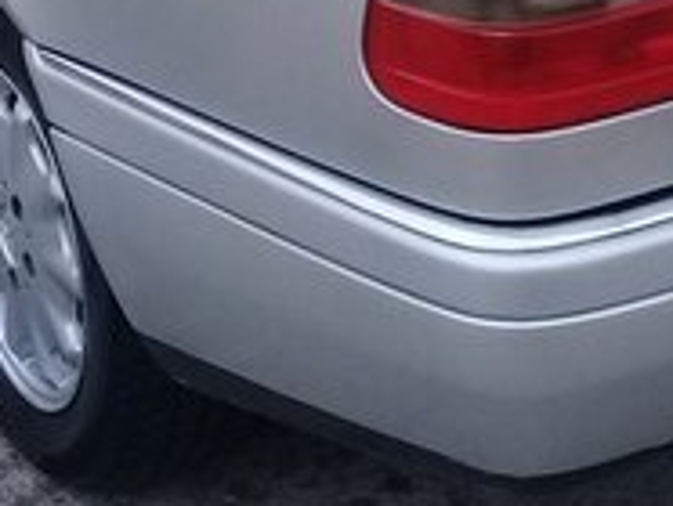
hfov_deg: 17.7
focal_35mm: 110
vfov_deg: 13.1
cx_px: 521
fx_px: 2141
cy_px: -143
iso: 50
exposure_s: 1/396
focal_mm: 3.3
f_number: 2.2
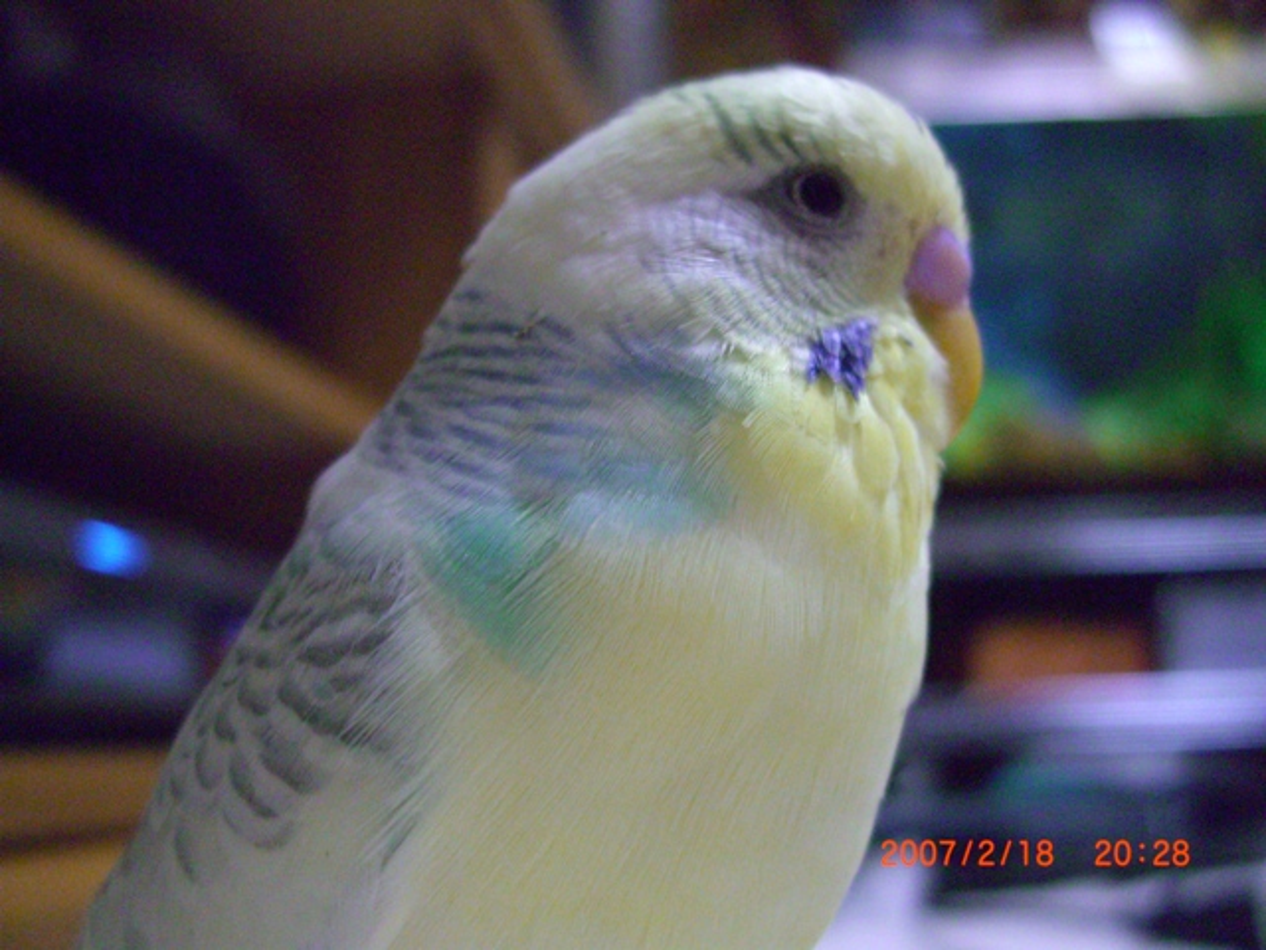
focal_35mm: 38
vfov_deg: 37.7
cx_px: 633
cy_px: 475
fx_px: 1390
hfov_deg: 49.0
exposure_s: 1/50
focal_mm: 7.9
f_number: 2.8
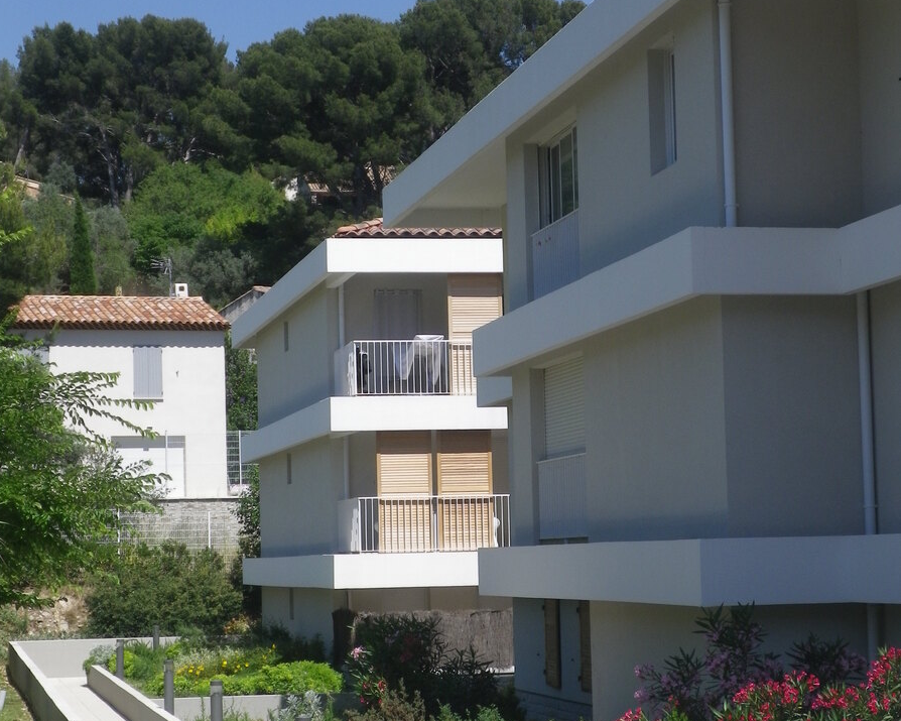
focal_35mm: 93
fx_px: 2480
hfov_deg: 20.6
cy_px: 420
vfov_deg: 16.5
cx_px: 449
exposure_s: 1/400
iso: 80
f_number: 5.9
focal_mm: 12.76
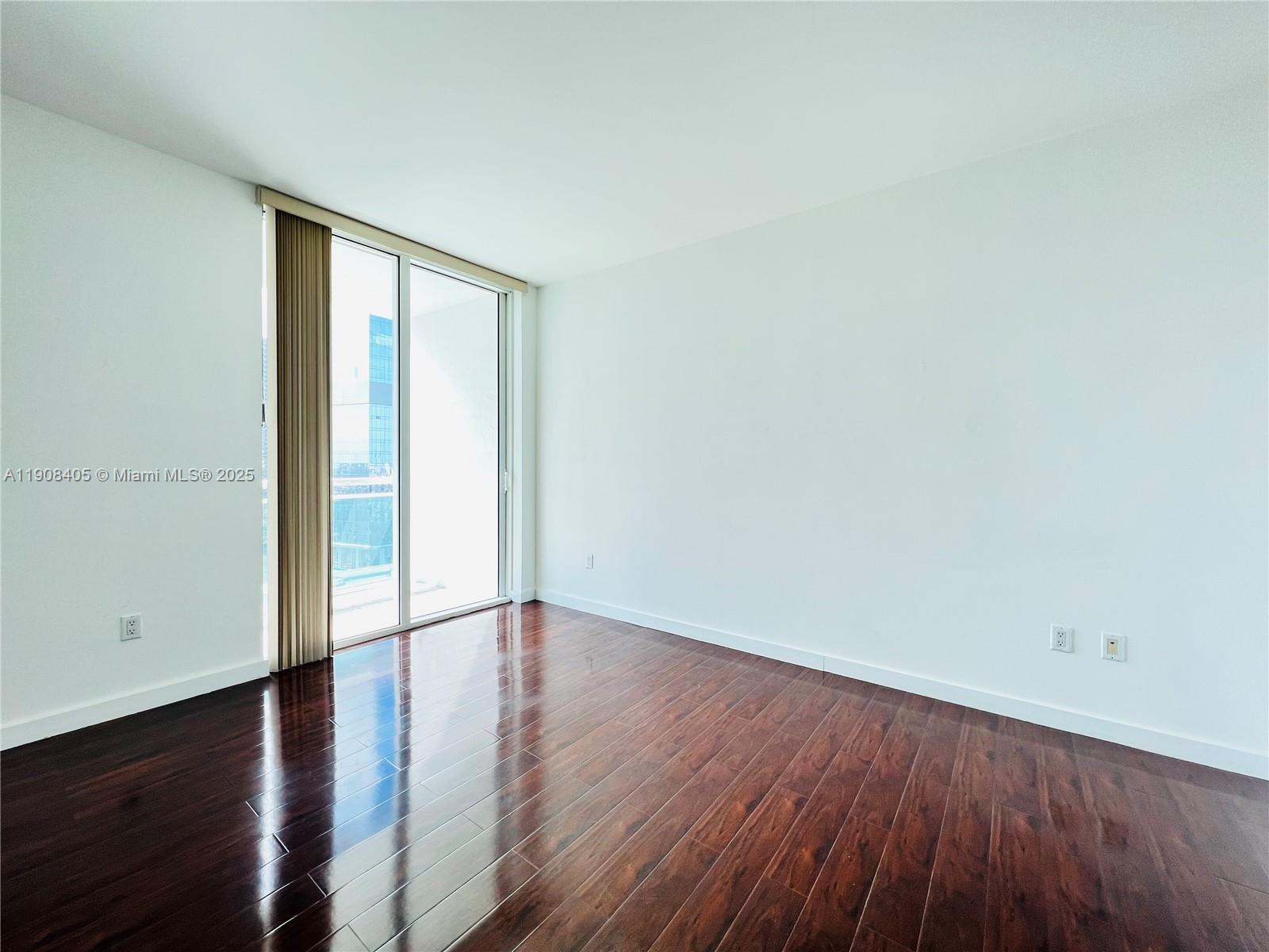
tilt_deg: -0.5
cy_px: 476
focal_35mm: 13
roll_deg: -0.2
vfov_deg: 89.9
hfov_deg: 106.2
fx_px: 477
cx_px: 634
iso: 50
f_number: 1.8
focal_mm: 1.57
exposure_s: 1/99
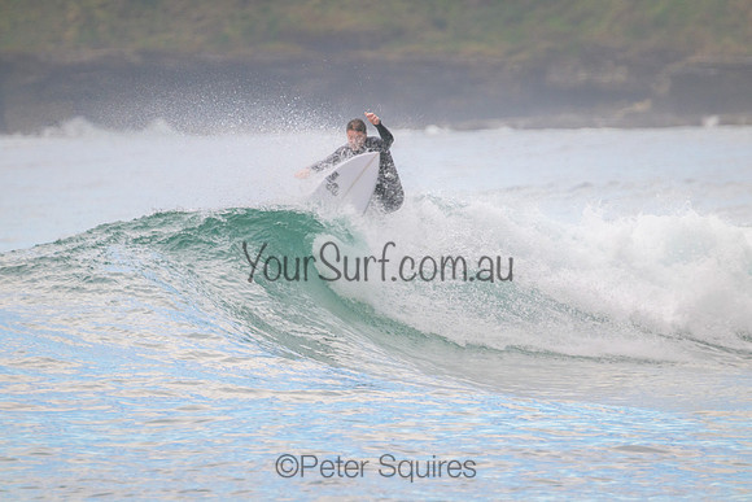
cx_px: 376
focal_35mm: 800
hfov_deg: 2.6
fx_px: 16714
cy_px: 251
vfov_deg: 1.7
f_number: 11
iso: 1600
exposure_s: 1/320
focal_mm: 800
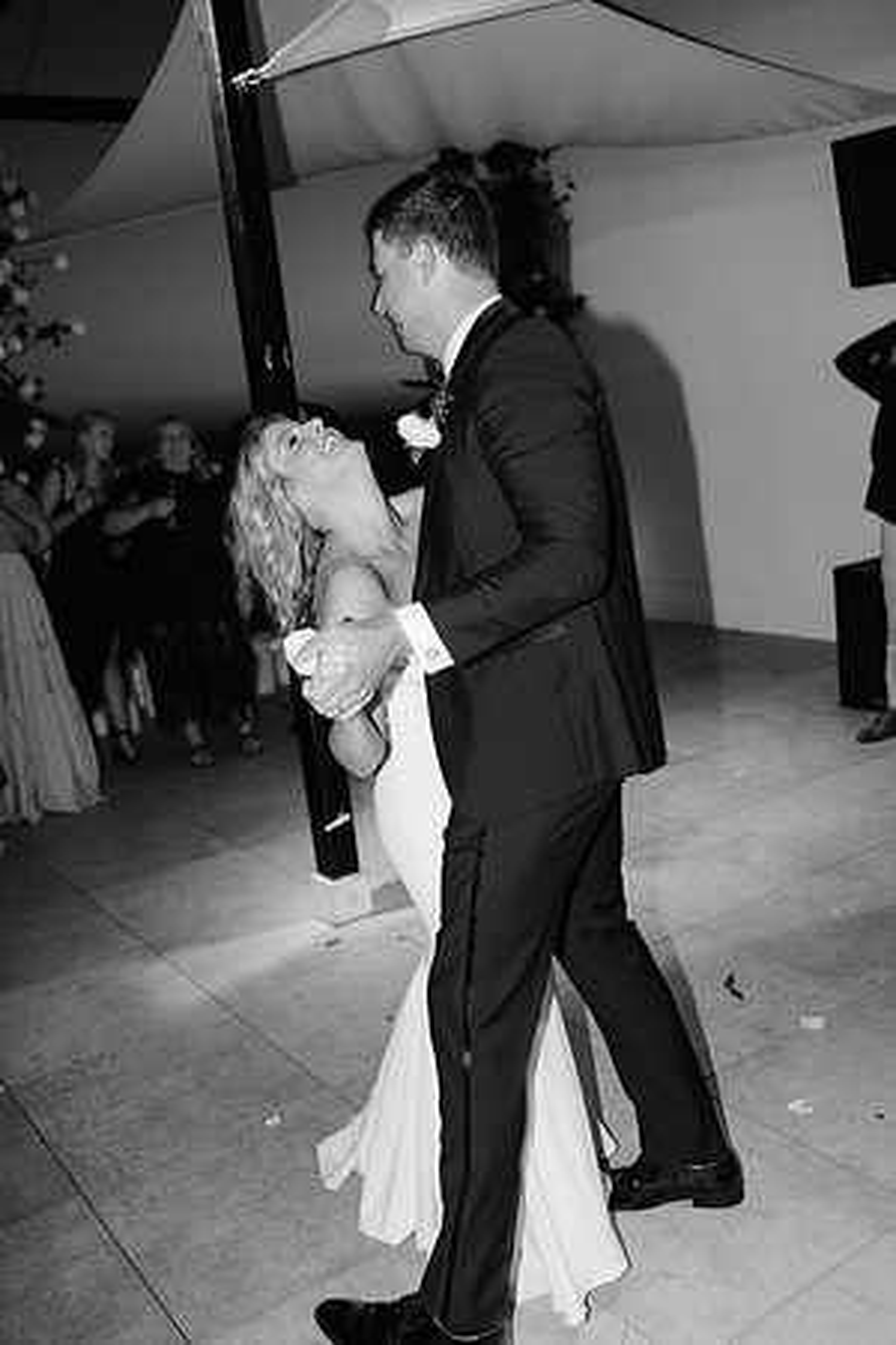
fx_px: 1307
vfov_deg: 54.4
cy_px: 672
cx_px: 448
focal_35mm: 35
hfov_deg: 37.9
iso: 640
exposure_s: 1/40
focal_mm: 35
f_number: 2.8
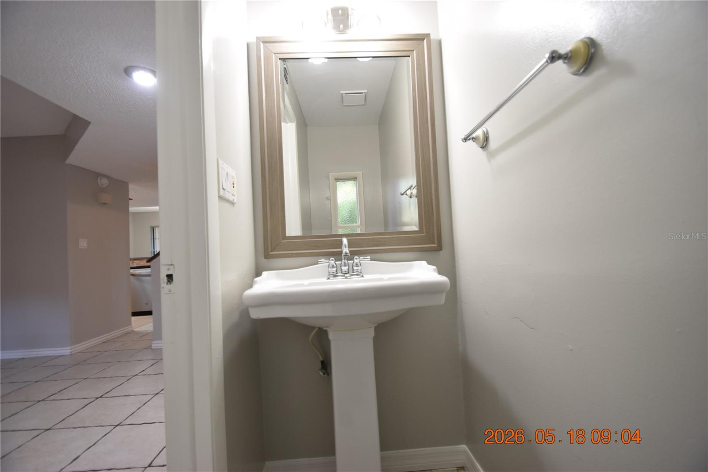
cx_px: 354
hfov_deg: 100.4
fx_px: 295
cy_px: 236
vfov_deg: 77.3
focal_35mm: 15
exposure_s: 1/45
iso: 800
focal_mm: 10
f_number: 3.5
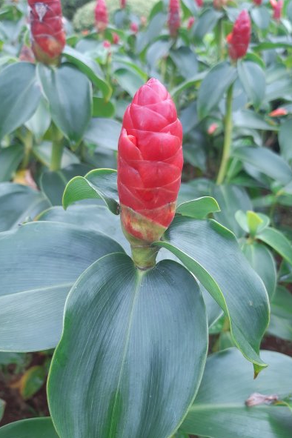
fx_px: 341
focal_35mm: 28
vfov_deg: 65.5
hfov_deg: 46.3
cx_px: 163
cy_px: 223
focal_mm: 3.93
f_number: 1.7
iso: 40
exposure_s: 1/103
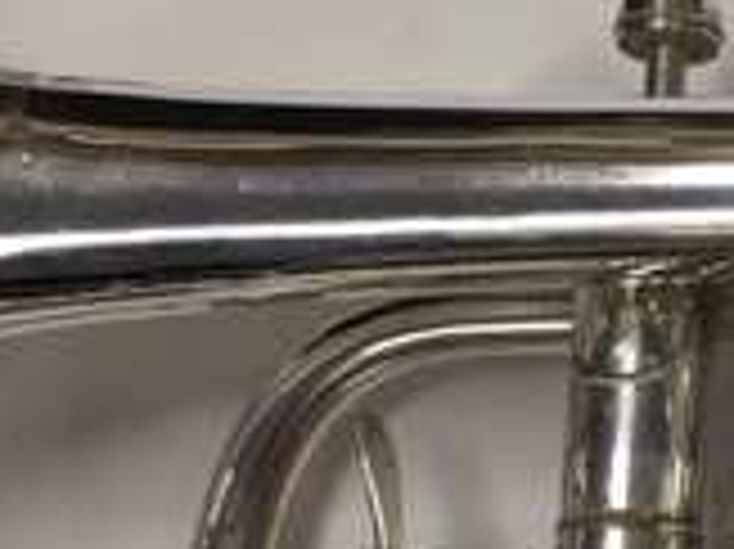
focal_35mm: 114
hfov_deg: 16.9
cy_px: 504
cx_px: 743
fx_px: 2415
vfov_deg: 12.9
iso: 32
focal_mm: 4.15
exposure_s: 1/33
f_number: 2.2
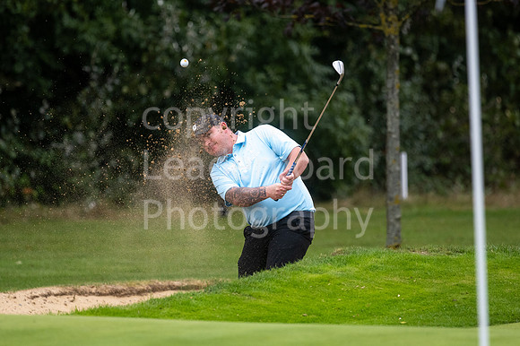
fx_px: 6496
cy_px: 173
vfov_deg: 3.1
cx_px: 260
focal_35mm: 450
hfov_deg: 4.6
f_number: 4
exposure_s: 1/1250
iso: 640
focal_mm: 300
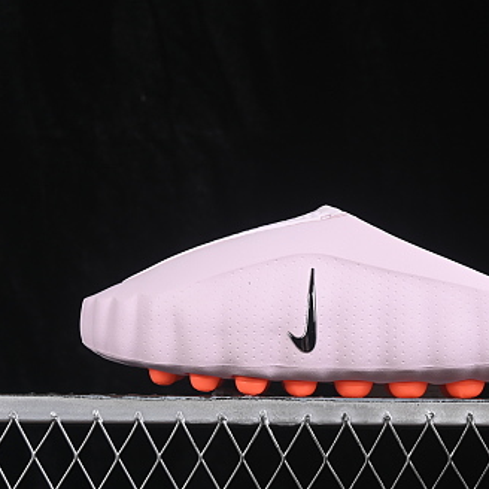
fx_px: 1550
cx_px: 334
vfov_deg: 17.9
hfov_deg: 17.9
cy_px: 242
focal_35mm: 97
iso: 160
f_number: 8
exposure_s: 1/80
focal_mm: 50
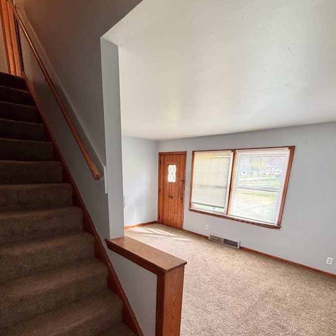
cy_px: 229
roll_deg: -2.1
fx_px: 209
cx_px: 168
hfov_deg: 77.7
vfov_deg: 74.8
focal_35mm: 19
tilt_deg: -16.1
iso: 320
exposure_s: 1/74
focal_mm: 2.22
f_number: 2.2
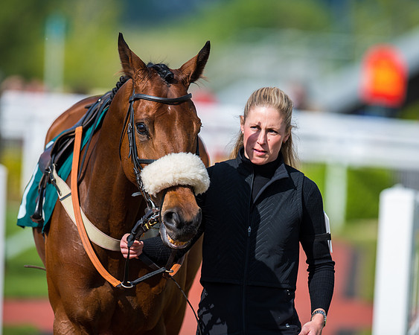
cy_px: 168
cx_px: 210
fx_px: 5591
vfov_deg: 3.4
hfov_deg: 4.3
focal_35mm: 451
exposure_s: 1/1250
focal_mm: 400
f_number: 5
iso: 160
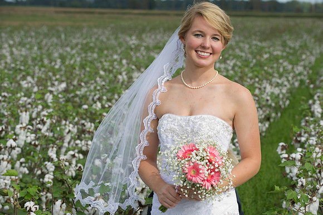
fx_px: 1121
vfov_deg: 11.0
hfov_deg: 16.4
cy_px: 108
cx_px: 162
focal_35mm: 125
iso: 200
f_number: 7.1
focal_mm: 125
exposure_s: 1/125
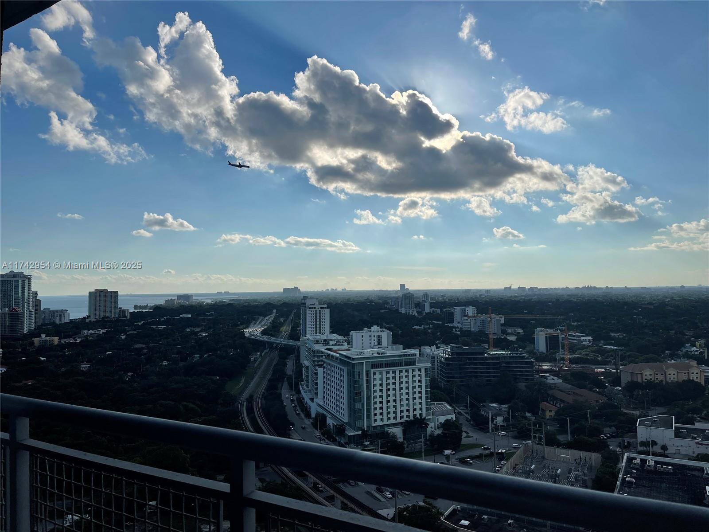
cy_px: 266
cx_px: 354
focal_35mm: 26
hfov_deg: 67.3
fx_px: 533
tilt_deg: +3.3
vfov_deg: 53.1
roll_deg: +0.4
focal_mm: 5.1
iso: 32
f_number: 1.6
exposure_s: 1/13514
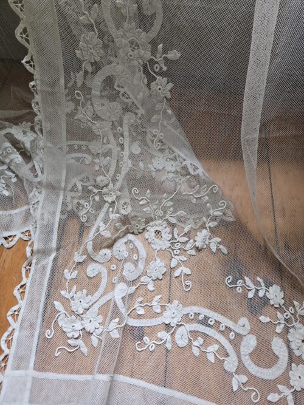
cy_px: 202
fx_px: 269
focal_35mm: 23
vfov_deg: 73.9
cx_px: 152
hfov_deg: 58.9
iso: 500
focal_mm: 5.4
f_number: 1.8
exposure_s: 1/120
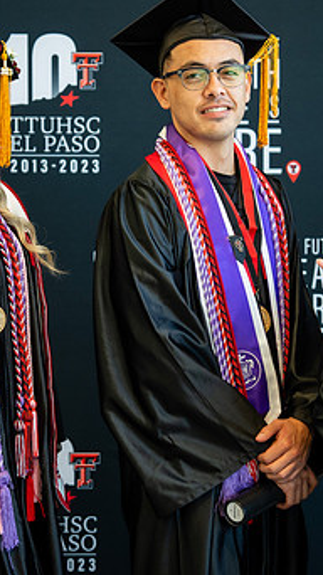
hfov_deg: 8.3
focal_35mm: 146
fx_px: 2226
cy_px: 271
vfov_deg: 14.7
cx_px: 214
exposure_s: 1/125
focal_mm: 68
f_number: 2.8
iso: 500
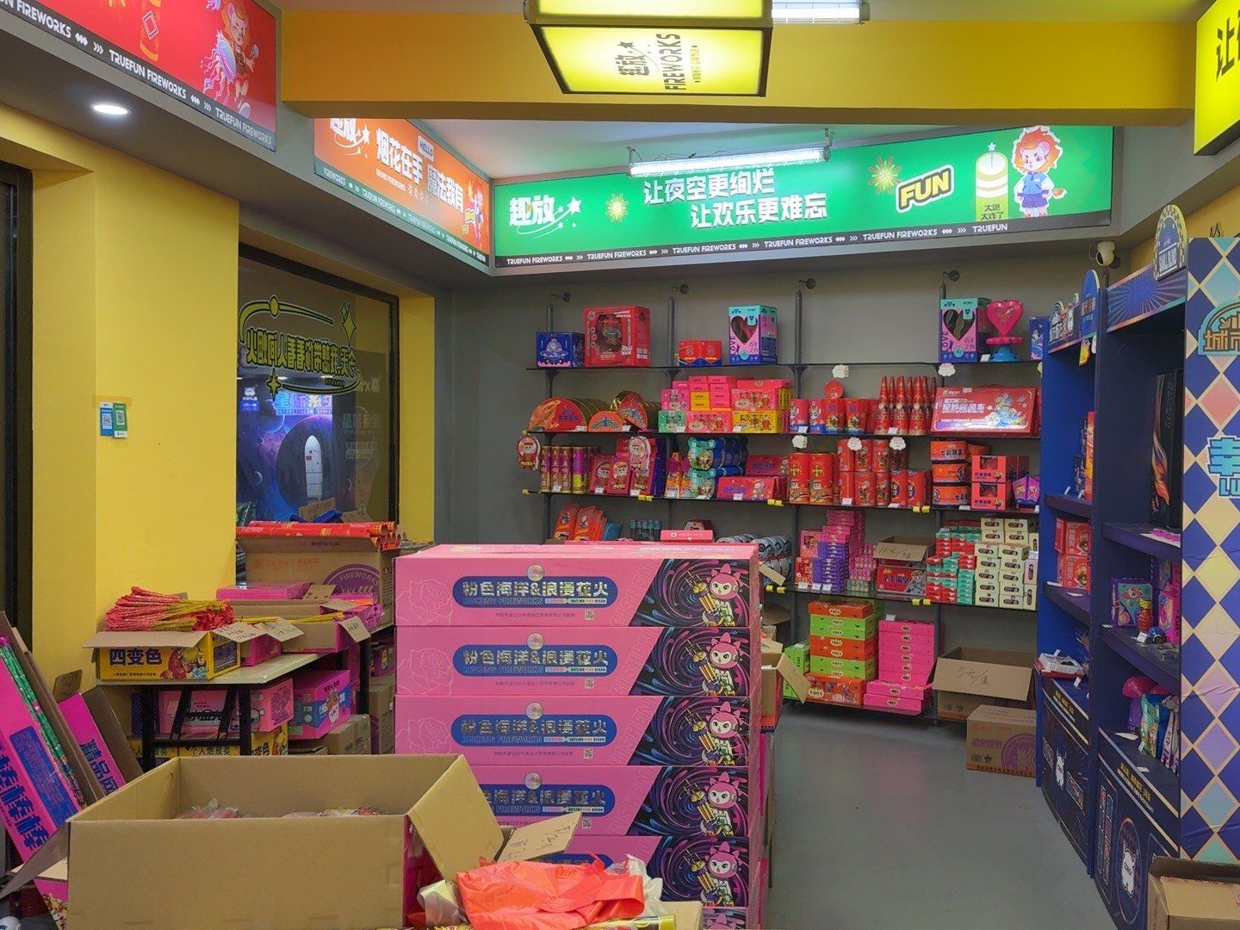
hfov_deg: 71.6
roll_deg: -0.8
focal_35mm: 24
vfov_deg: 56.8
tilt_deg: -0.8
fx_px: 860
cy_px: 465
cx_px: 620
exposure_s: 1/100
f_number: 1.78
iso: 160
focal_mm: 6.76
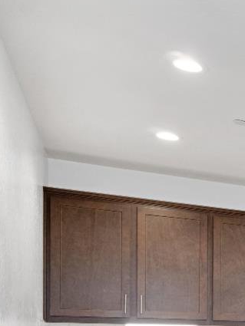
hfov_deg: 16.2
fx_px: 575
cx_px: 532
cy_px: 351
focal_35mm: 61
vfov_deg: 28.9
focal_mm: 12
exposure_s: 1/13
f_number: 8
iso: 320
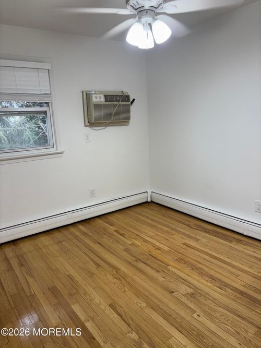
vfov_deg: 67.3
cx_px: 130
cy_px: 174
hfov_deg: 53.0
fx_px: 261
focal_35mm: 26
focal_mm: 5.96
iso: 80
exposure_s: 1/120
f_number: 1.6
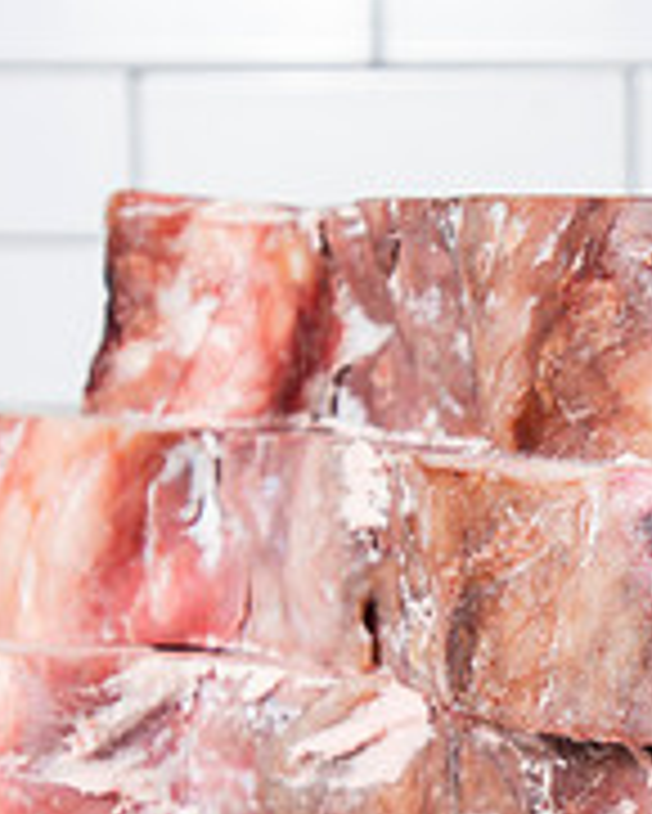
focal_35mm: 137
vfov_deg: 13.9
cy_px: 711
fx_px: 3302
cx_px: 784
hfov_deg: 11.1
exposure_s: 1/200
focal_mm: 35
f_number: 5.6
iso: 200
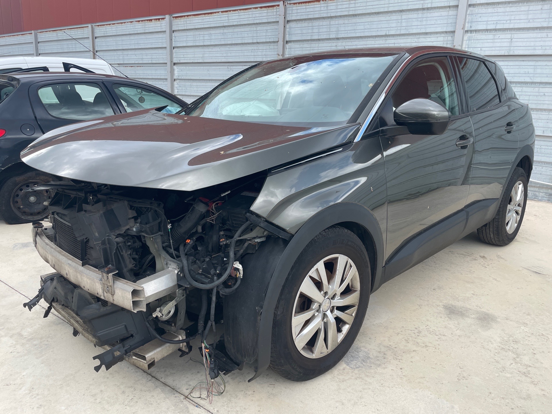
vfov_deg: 53.1
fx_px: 415
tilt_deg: -15.3
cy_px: 207
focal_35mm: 26
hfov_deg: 67.3
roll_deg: -1.4
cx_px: 276
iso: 32
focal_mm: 4.2
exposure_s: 1/882
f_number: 1.6
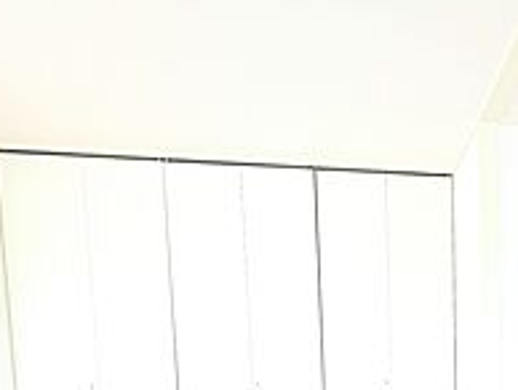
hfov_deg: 54.5
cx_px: 435
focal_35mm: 30
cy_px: 425
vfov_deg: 38.9
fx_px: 449
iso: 100
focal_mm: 2.2
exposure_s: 1/30
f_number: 1.9
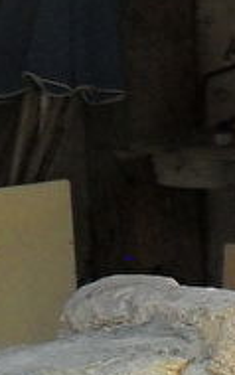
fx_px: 1576
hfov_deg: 7.6
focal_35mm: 154
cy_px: 150
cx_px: 685
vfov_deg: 13.6
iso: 100
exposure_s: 1/180
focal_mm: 4.9
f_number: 3.5
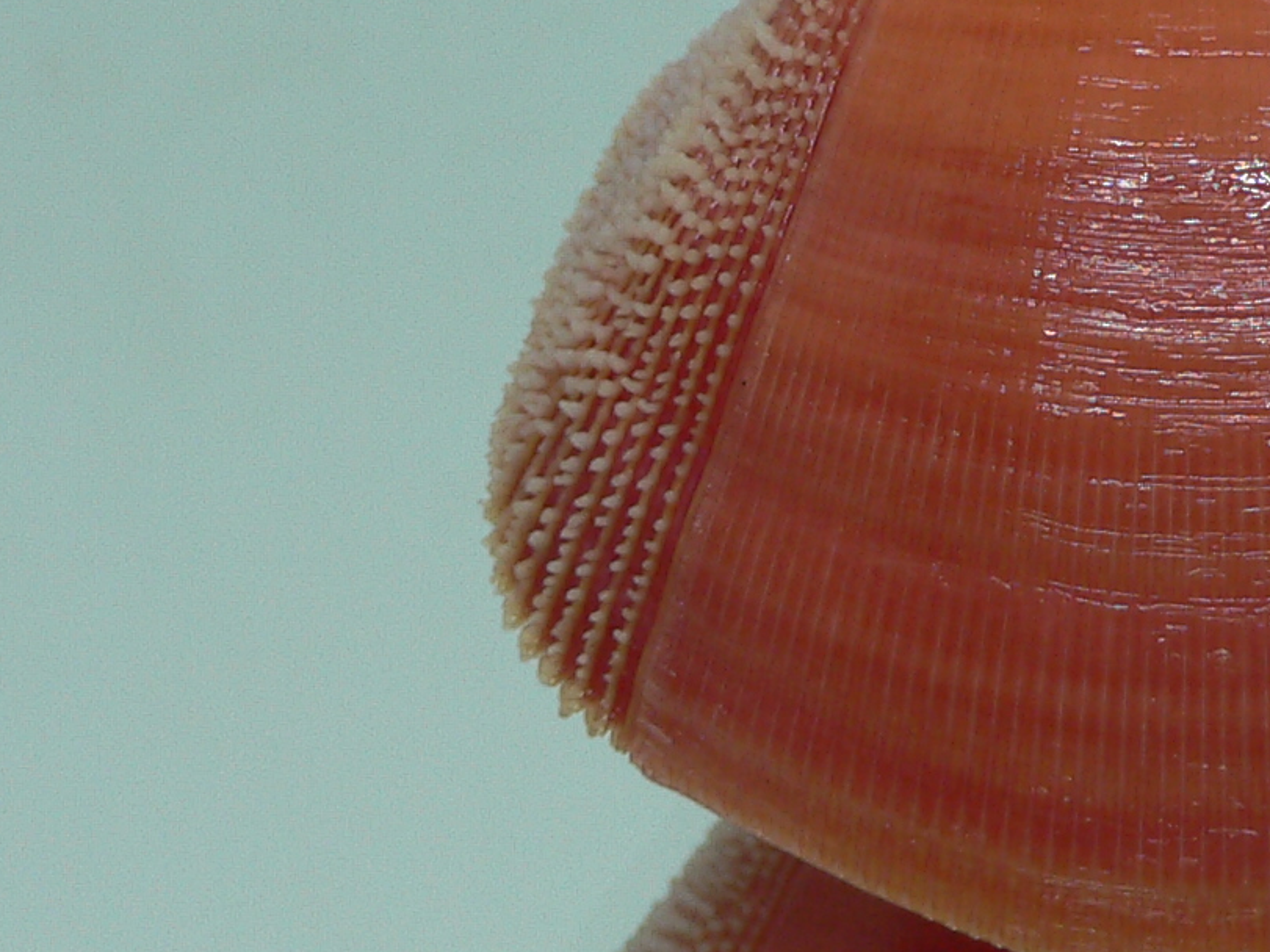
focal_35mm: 87
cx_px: 1117
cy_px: 373
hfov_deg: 22.0
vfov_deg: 17.0
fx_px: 3191
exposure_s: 1/60
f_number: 2.8
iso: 80
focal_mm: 4.6
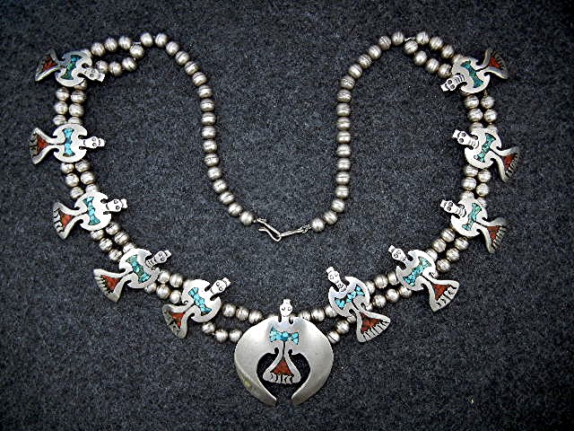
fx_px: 497
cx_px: 287
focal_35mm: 30
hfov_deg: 60.0
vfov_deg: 46.8
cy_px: 216
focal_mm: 5.4
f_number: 3.5
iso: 465
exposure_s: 1/30
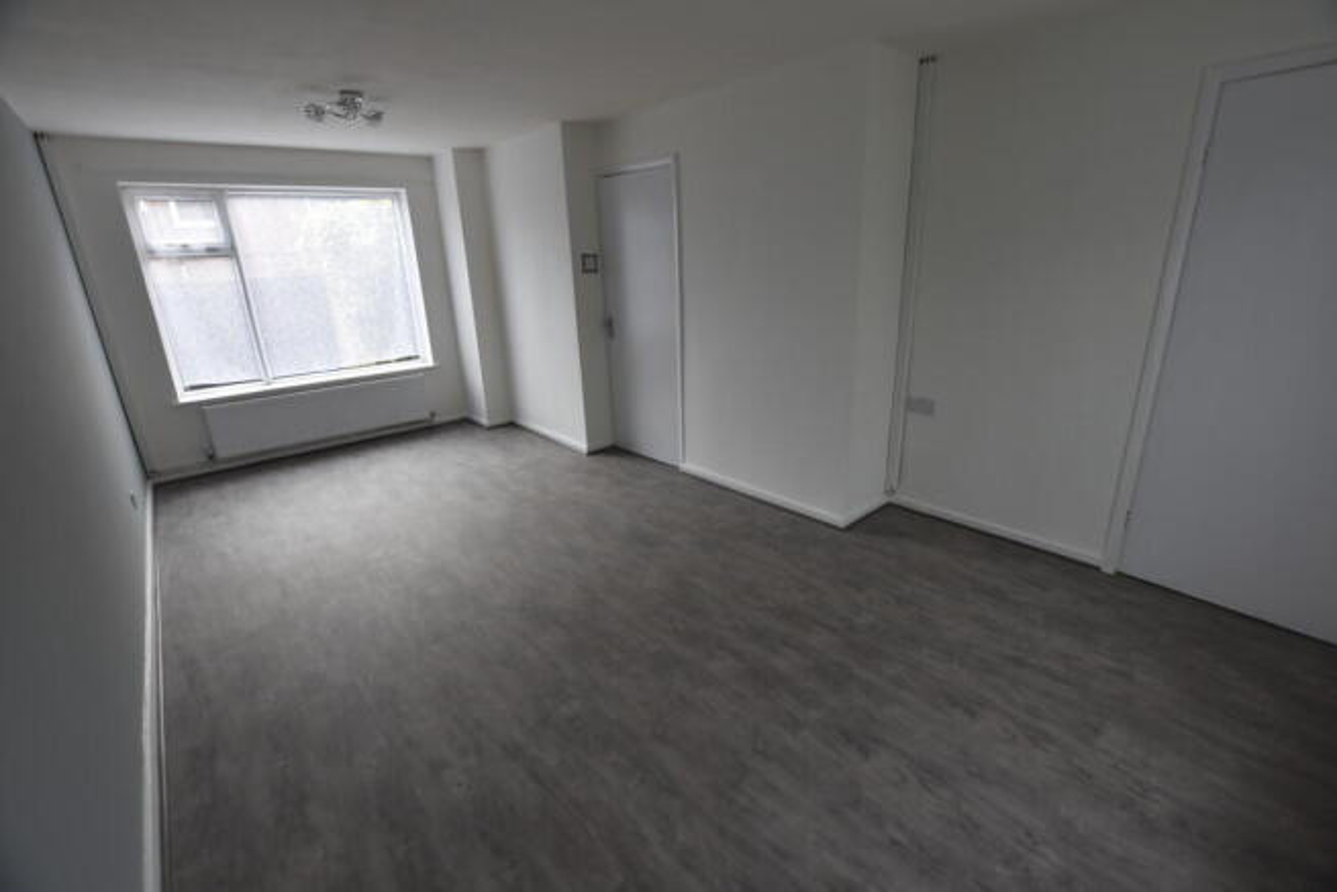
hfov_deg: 100.4
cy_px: 446
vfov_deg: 77.4
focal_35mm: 15
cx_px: 668
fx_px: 557
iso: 100
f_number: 4.5
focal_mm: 10
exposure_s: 1/80
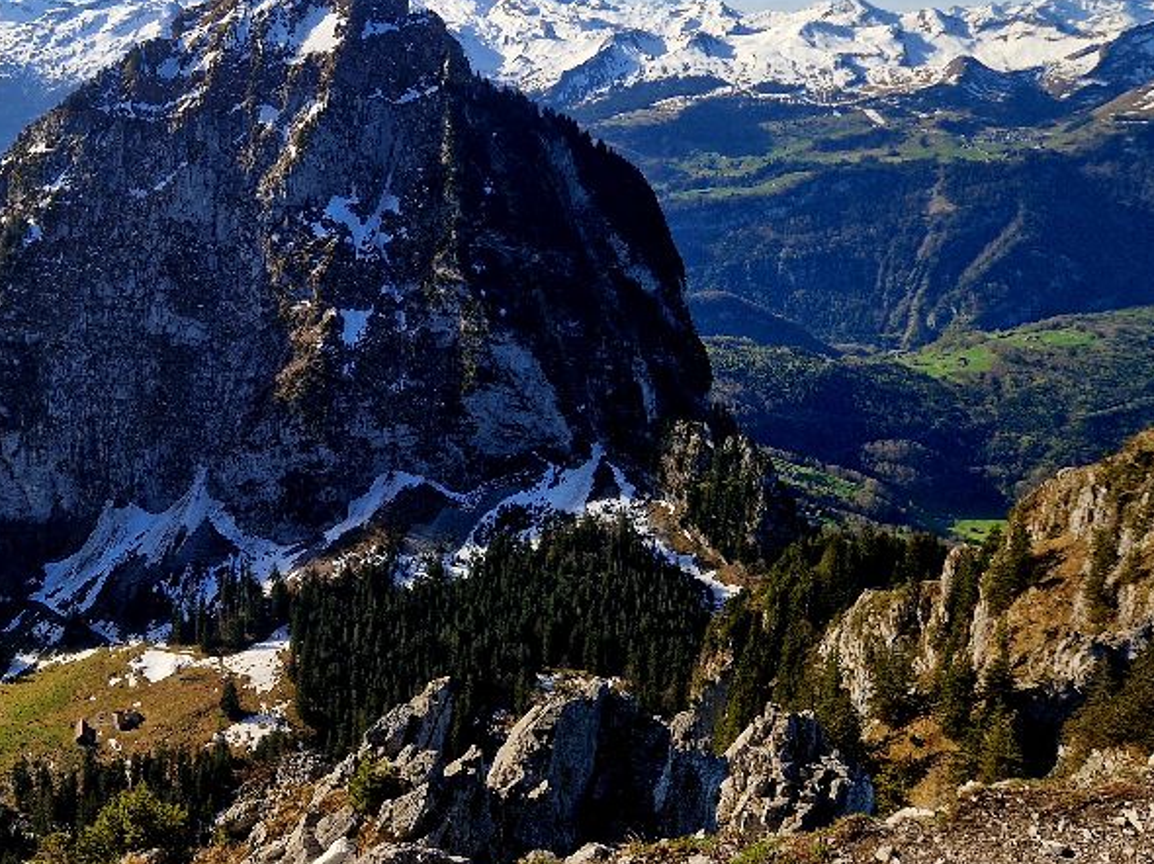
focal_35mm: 39
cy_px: 240
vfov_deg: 36.1
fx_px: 1300
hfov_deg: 47.0
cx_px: 374
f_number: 1.8
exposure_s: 1/1667
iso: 50
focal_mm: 5.4
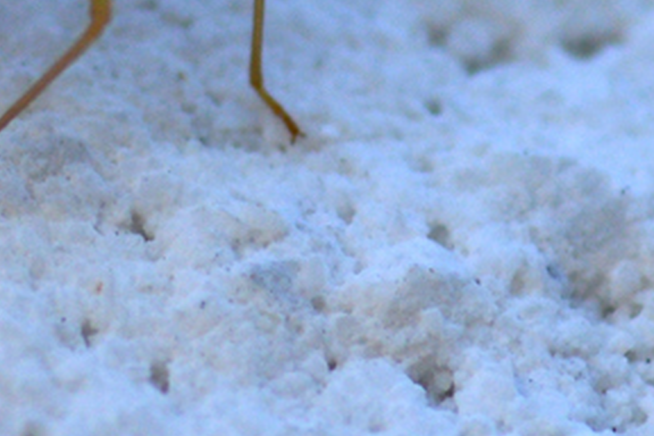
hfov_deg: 4.1
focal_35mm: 500
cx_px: 112
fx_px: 9083
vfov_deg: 2.7
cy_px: -261
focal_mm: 100
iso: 100
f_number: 9
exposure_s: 1/500
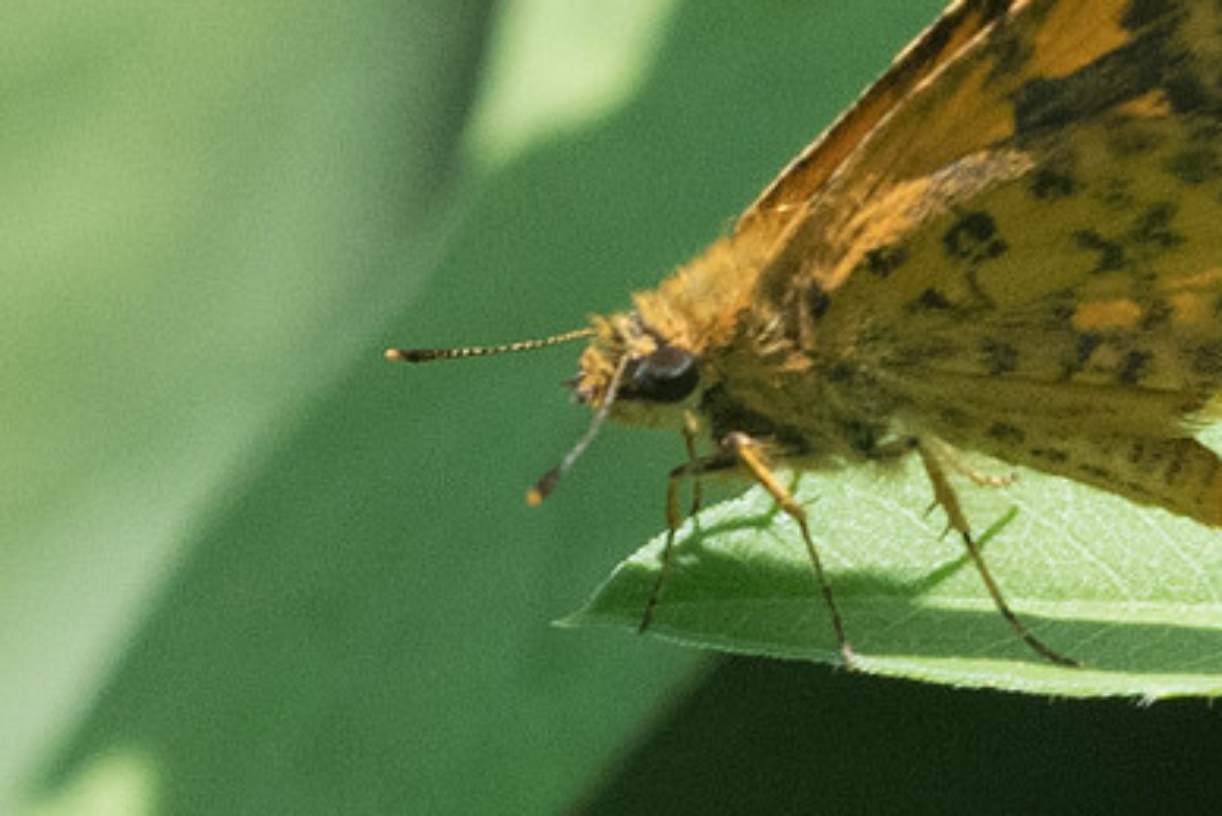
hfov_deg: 1.4
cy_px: 386
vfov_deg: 0.9
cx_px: 669
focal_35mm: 1501
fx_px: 50967
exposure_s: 1/1250
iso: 1000
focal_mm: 150
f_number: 9
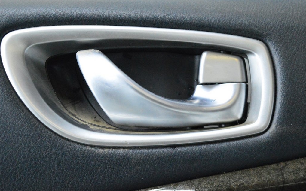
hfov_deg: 24.5
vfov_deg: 15.4
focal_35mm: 85
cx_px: 153
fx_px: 705
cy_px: 100
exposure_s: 1/160
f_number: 6.3
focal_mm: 55
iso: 6400
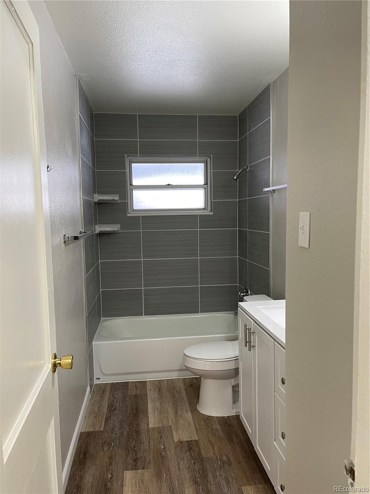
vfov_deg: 67.3
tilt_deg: -7.0
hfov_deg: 53.1
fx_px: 371
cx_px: 185
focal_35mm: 26
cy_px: 247
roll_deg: +1.4
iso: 100
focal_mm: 5.1
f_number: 1.6
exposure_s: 1/60
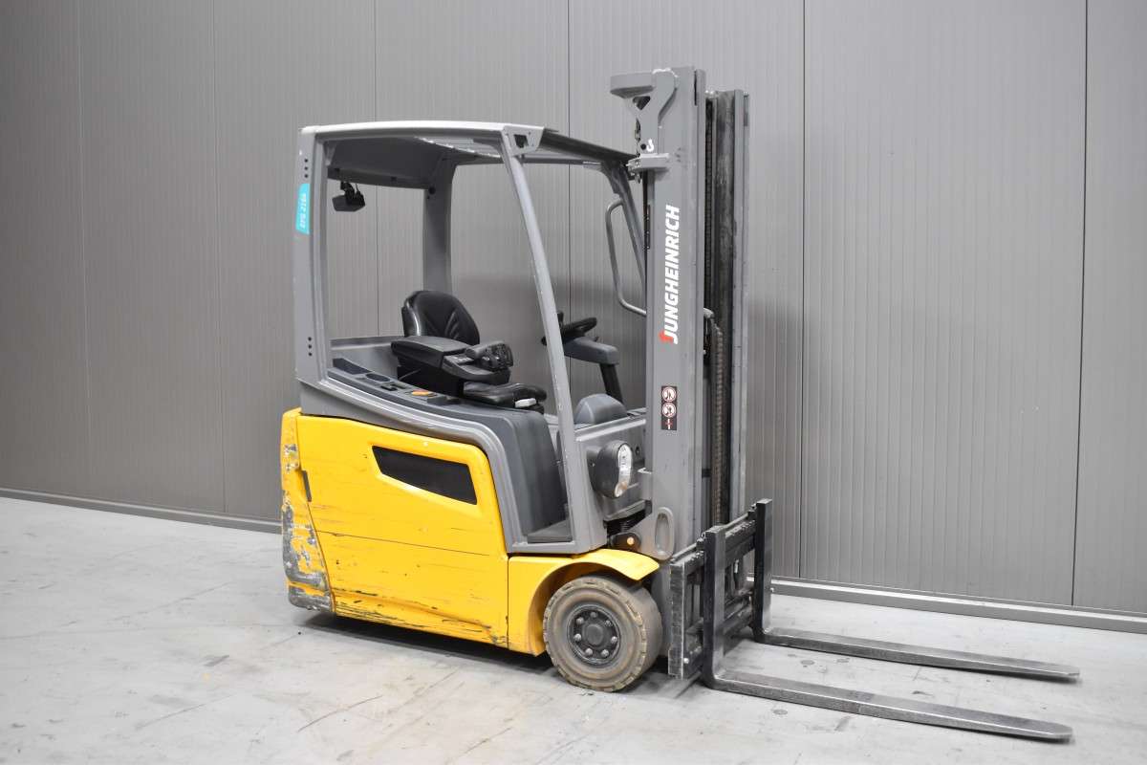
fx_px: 1051
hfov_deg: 57.2
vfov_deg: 40.0
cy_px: 382
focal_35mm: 33
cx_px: 574
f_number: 4.5
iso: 1600
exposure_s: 1/40
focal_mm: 22
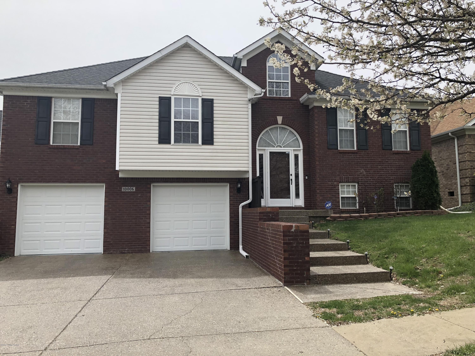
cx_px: 238
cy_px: 178
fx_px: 384
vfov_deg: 49.7
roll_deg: +1.0
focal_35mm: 28
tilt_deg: +4.2
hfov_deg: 63.4
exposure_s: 1/1621
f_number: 1.8
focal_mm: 3.99
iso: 20
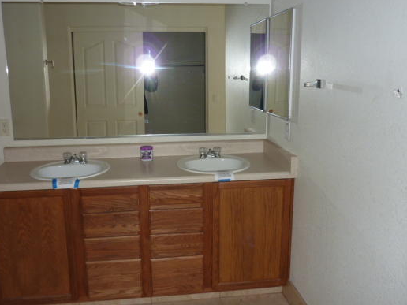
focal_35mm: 31
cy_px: 142
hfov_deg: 58.3
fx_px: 364
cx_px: 193
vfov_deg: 45.4
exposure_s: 1/30
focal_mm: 4.1
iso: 125
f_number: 3.3
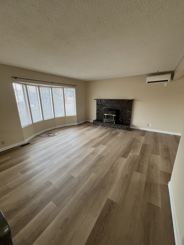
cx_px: 92
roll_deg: +0.7
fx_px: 92
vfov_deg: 106.2
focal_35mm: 13
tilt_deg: -15.2
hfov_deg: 89.9
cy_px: 122
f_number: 1.8
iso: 200
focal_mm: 1.57
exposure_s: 1/120
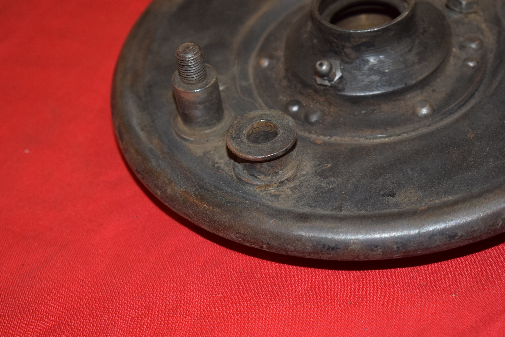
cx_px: 252
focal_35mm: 82
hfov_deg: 24.6
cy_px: 168
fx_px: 1158
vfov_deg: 16.6
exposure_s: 1/60
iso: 640
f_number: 5.6
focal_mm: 55
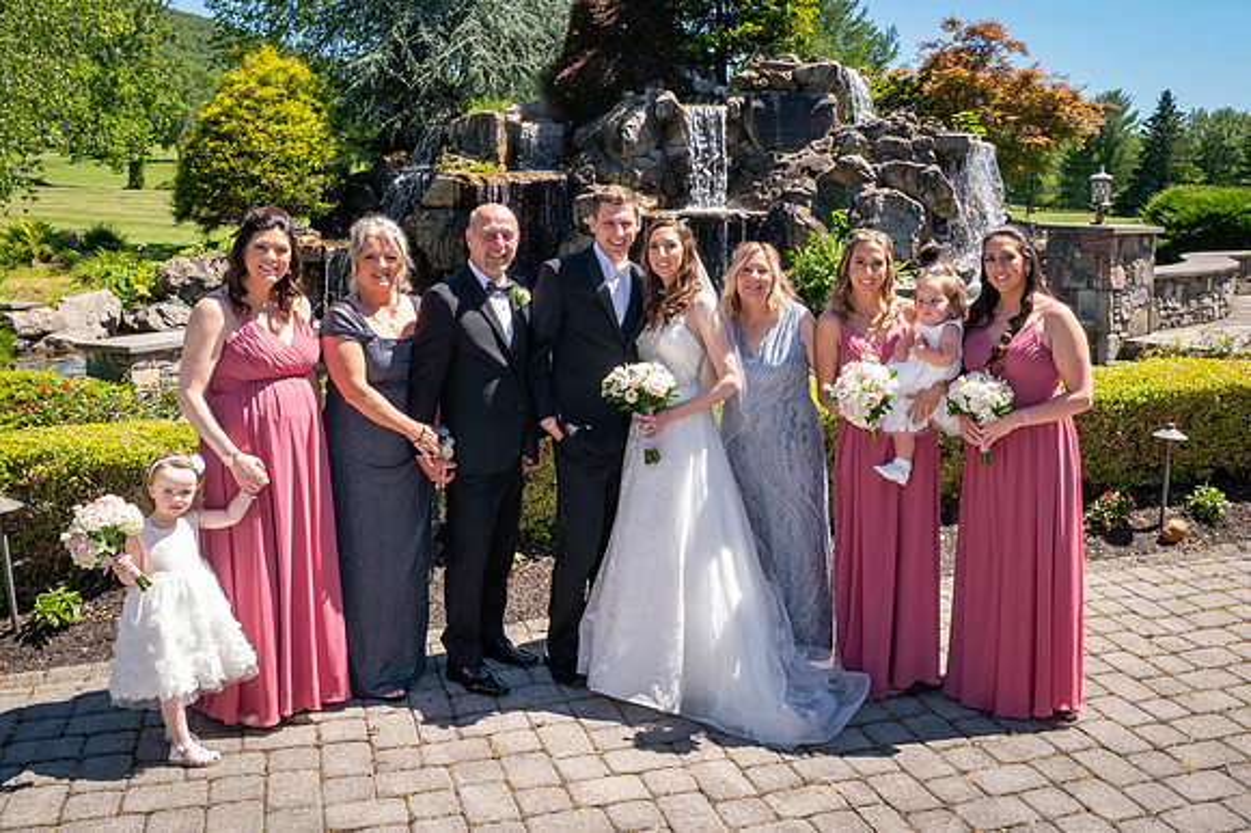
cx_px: 662
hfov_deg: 54.2
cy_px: 328
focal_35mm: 35
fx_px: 1222
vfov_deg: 37.5
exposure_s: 1/160
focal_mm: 29
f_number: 16
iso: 500
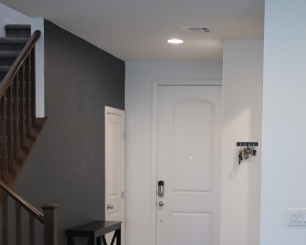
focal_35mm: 73
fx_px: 661
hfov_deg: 25.9
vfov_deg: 20.6
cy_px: 212
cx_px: 214
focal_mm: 35
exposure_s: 1/160
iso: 1000
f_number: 2
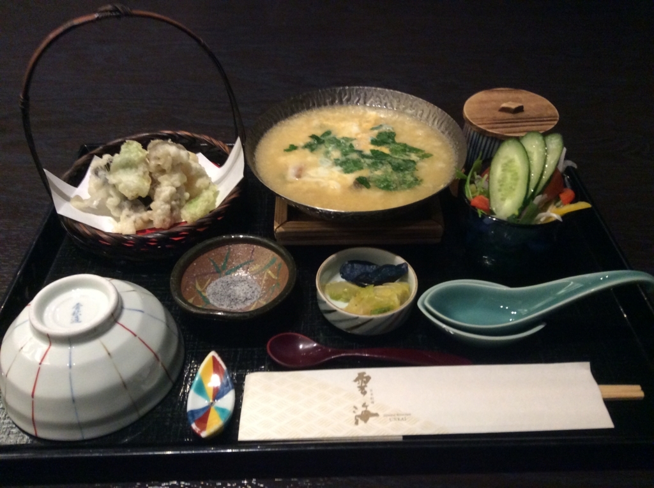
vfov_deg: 44.1
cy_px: 244
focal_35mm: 32
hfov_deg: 56.9
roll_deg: -1.5
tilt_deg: -40.7
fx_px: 604
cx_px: 327
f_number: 2.4
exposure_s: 1/24
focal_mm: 3.3
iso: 200
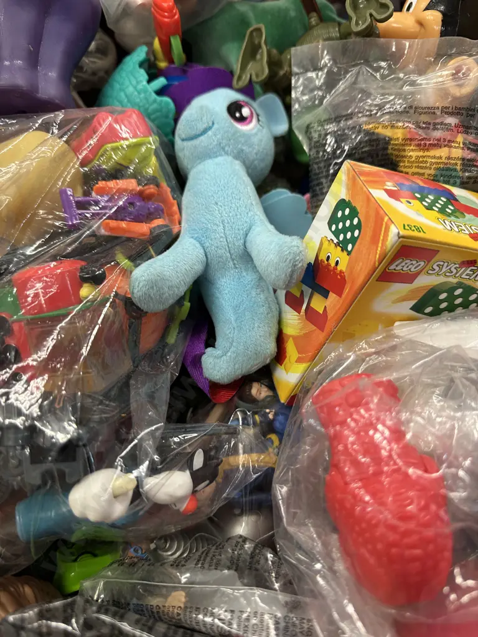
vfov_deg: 71.6
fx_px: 442
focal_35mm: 24
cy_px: 318
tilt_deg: -73.2
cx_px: 239
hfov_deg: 56.8
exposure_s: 1/50
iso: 125
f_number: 1.78
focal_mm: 6.86
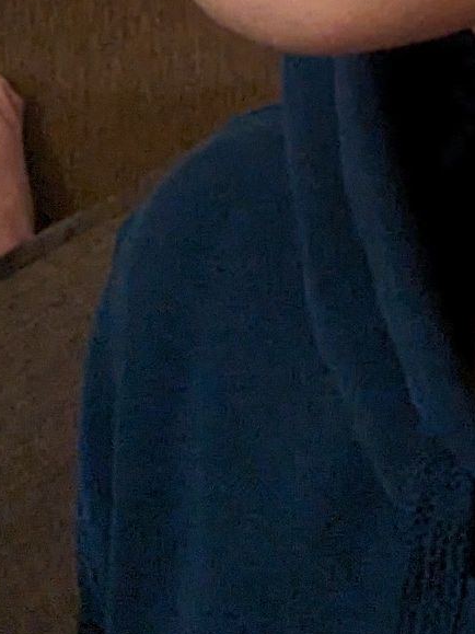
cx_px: 475
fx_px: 1720
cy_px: -543
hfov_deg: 15.4
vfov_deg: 16.9
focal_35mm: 94
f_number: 2.2
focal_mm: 2.23
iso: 2469
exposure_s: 1/20
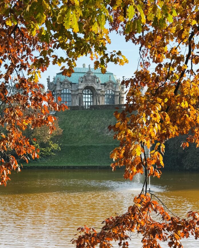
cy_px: 143
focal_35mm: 55
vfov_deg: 34.1
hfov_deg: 27.6
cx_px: 101
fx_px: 405
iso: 64
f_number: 1.78
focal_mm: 6.76
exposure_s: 1/913
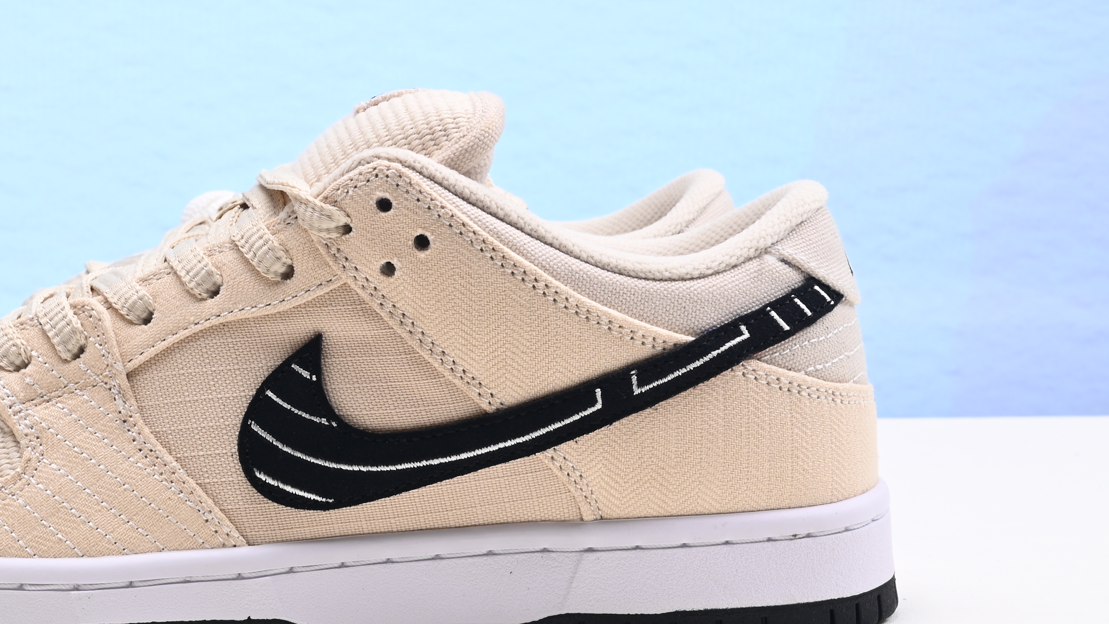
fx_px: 2558
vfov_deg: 13.7
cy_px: 29
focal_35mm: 87
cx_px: 257
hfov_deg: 24.2
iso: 100
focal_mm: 41
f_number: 16
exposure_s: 1/2
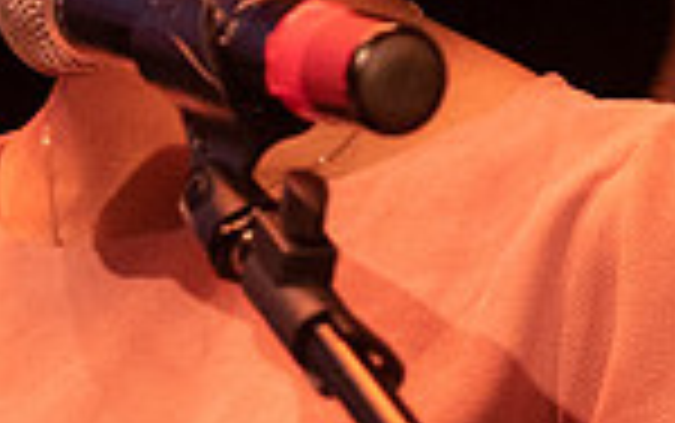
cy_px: -97
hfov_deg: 2.4
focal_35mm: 859
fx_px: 15814
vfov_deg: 1.5
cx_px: -191
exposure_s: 1/160
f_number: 2.8
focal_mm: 120
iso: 3200
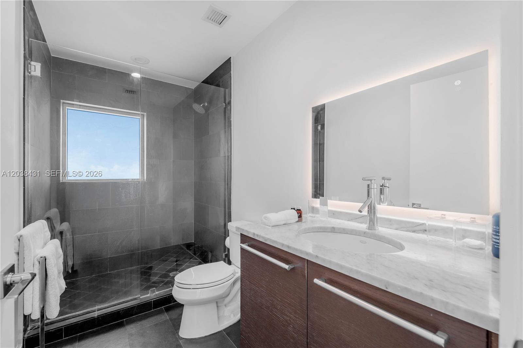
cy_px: 174
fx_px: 203
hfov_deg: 104.3
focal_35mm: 14
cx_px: 262
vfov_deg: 81.2
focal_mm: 14
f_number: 8
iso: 250
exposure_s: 1/8
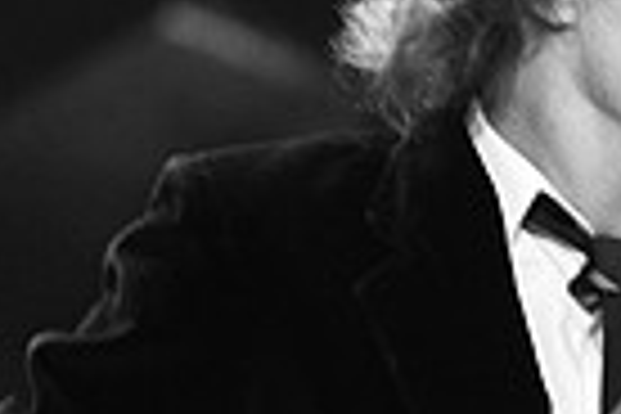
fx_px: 17369
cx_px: 801
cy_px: 326
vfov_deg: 1.4
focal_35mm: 1007
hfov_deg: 2.0
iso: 800
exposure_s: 1/200
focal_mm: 160
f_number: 4
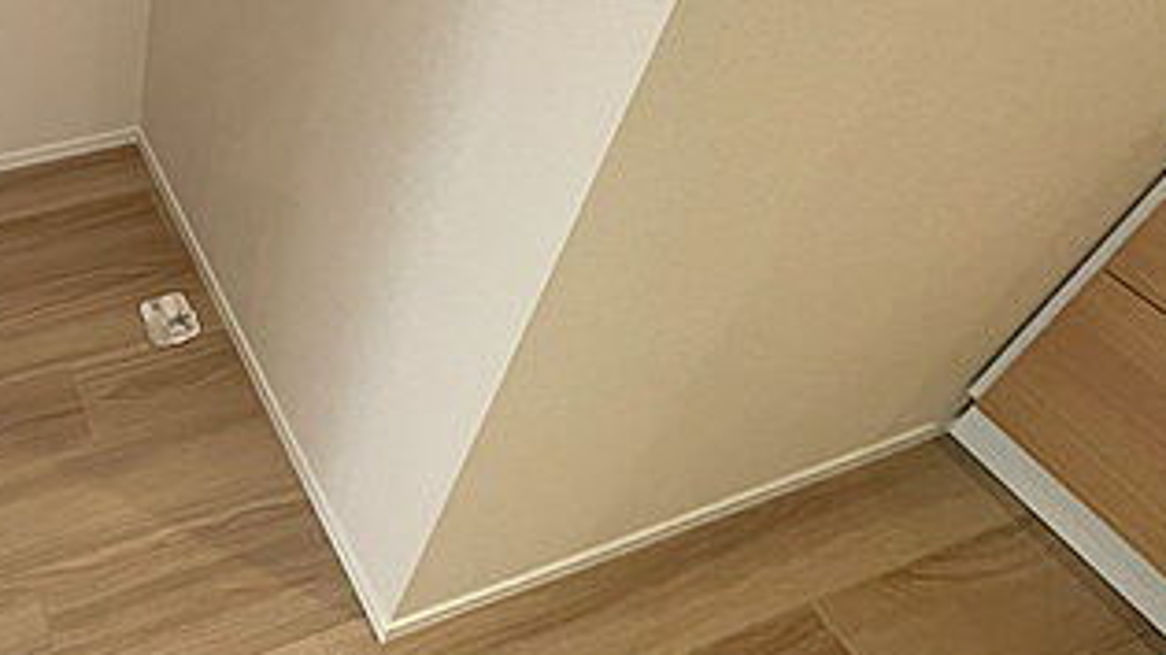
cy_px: -118
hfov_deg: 51.8
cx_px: 33
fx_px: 958
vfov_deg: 31.9
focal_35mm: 31
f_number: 2.4
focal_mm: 1.55
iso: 250
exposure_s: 1/99
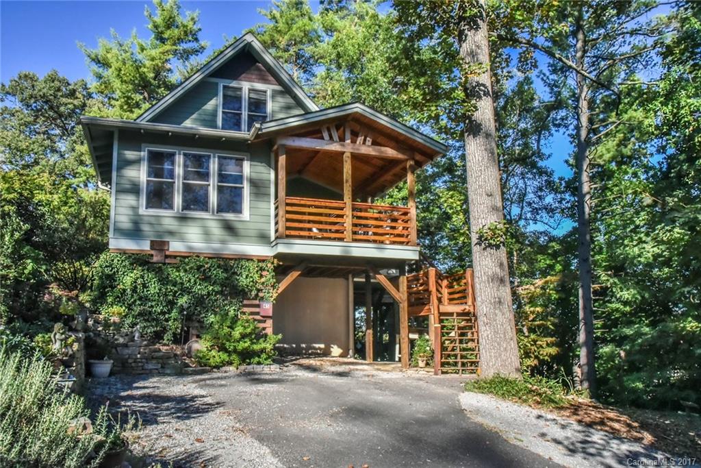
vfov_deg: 47.9
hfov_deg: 67.4
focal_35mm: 27
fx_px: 526
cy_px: 234
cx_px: 350
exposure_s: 1/400
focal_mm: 27
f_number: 20
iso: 4000
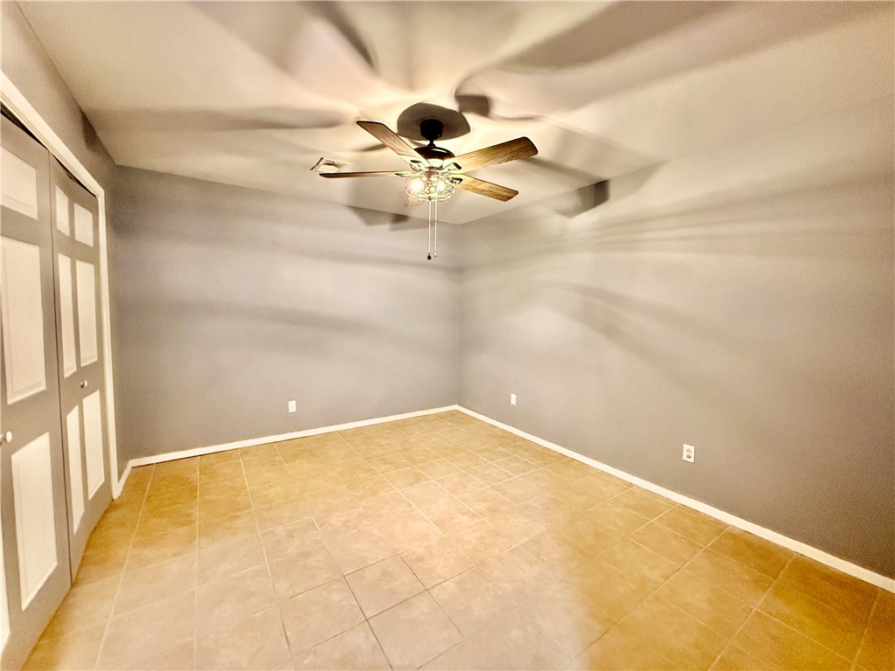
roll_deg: -1.4
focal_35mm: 14
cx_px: 448
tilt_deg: -3.6
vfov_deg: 85.7
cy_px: 336
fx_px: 362
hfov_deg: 102.1
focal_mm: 2.22
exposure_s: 1/60
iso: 1000
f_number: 2.2
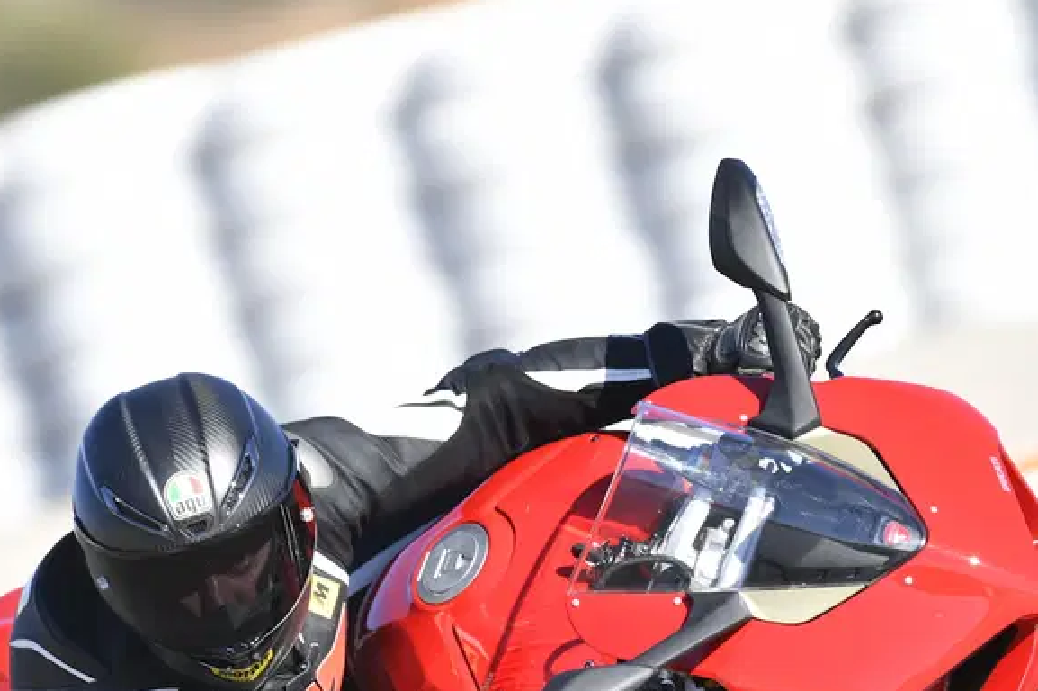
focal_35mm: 1247
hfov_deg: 1.7
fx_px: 35933
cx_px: 752
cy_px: 573
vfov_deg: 1.1
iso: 100
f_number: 7.1
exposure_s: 1/320
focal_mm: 500
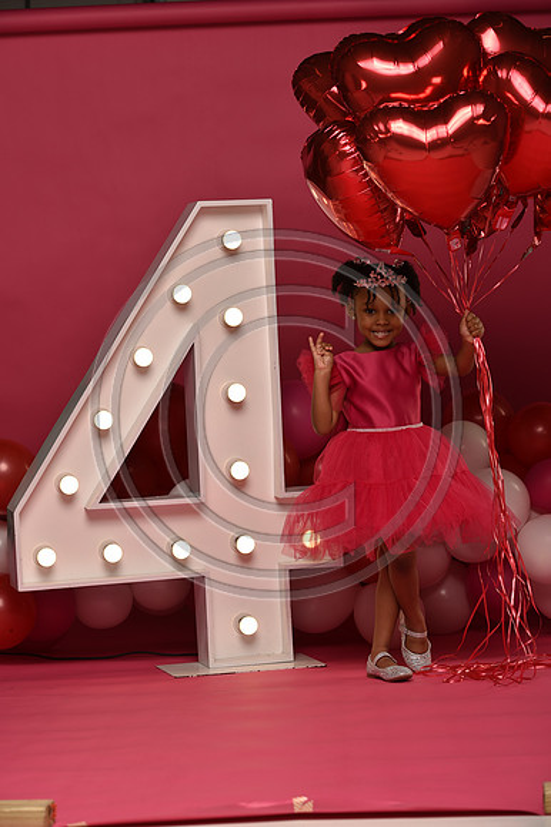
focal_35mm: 86
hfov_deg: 15.9
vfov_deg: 23.7
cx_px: 276
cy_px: 414
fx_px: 1977
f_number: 5.6
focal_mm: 86
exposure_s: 1/160
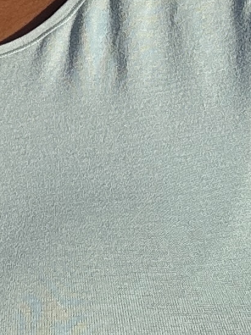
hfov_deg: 8.8
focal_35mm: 169
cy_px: -71
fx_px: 1633
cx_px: 22
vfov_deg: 11.5
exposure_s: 1/557
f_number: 1.9
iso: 25
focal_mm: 2.69
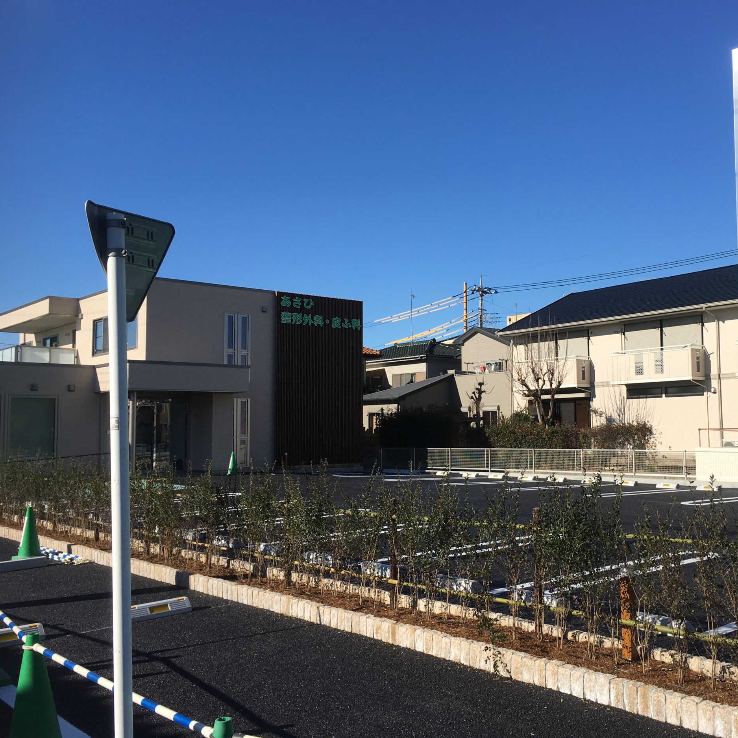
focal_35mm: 35
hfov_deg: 46.5
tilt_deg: +4.8
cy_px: 365
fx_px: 844
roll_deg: +0.6
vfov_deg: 47.2
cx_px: 489
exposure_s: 1/1789
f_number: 2.2
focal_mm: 4.15
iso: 25
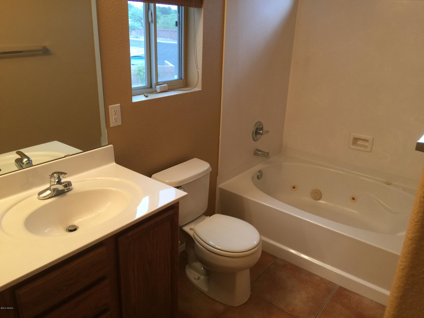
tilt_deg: -22.4
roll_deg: -1.4
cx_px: 212
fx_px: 355
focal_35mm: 29
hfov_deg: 61.7
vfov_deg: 48.2
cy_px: 159
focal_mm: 4.15
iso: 40
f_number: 2.2
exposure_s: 1/30
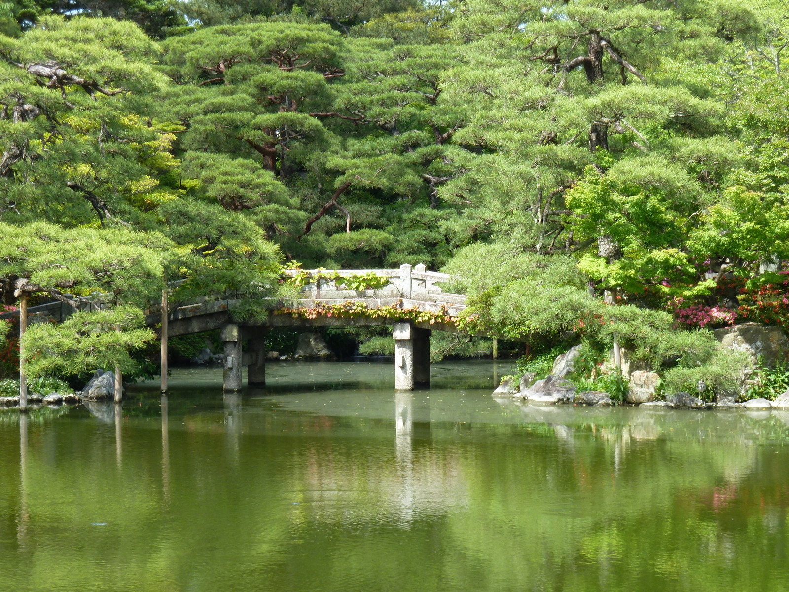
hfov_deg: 17.7
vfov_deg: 13.3
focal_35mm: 111
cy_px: 296
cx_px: 394
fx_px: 2530
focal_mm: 18.2
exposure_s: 1/100
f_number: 4.4
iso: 80
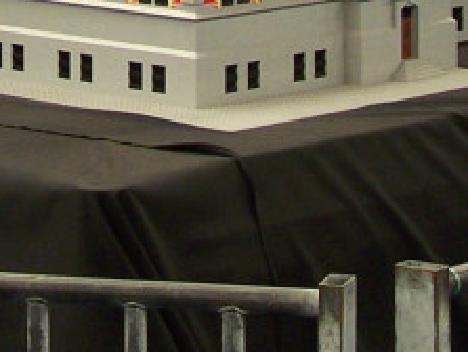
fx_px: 2979
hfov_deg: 9.0
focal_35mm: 220
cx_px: 82
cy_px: -362
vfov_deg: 6.6
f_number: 3
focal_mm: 8
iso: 80
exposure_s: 1/2
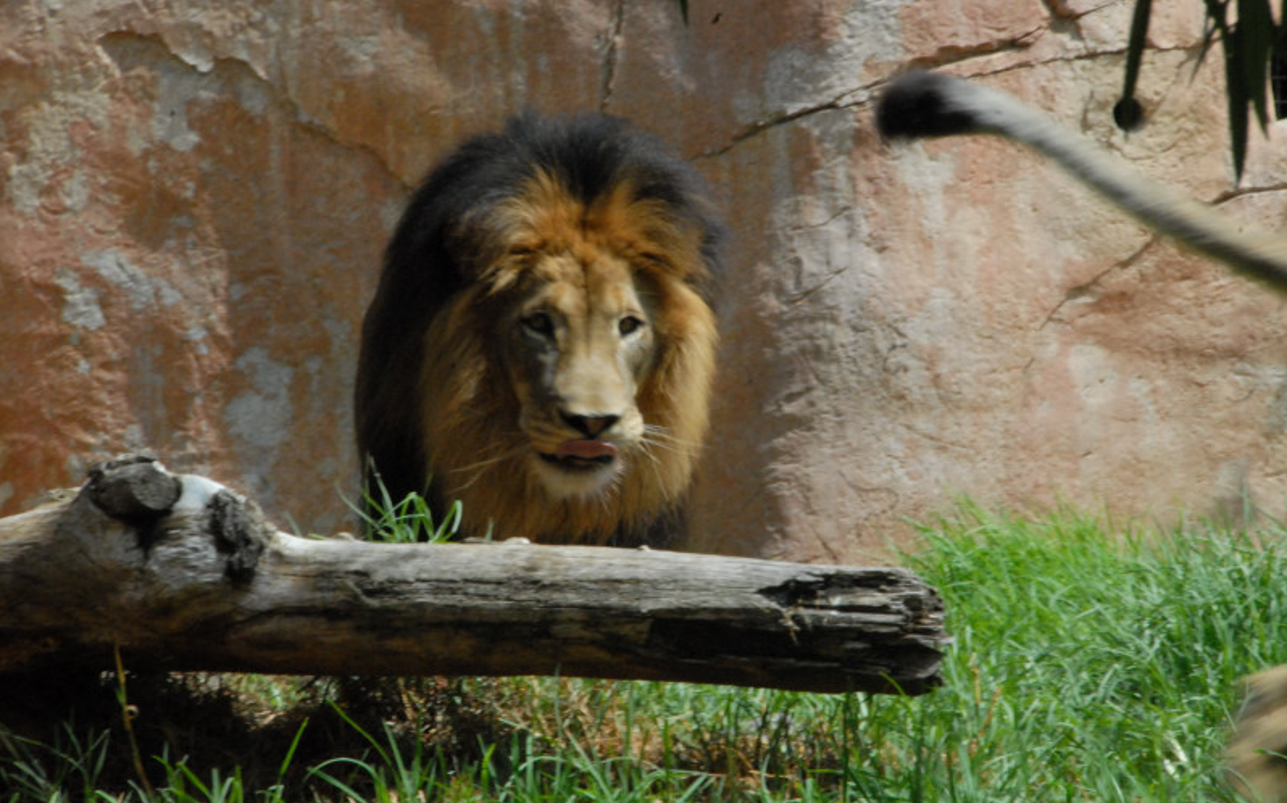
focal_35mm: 307
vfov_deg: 4.3
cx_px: 644
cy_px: 377
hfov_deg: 6.8
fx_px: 10763
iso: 1100
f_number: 32
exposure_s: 1/125
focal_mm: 200
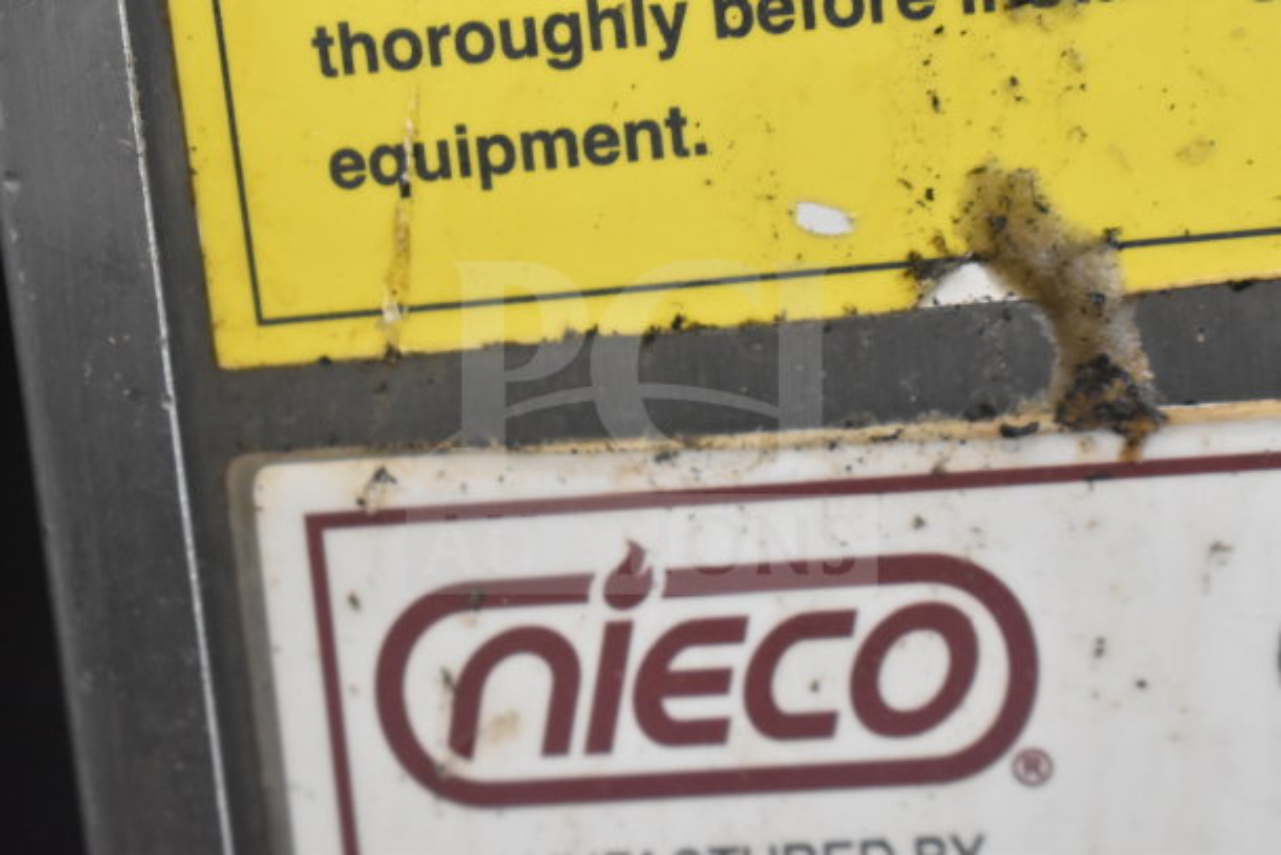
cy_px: 428
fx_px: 2936
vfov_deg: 16.6
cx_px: 640
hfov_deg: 24.6
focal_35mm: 82
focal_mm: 55
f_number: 5.6
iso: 3200
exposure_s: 1/100
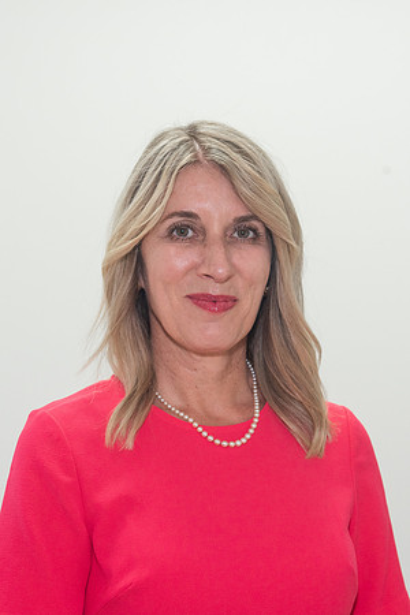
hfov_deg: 14.6
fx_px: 1600
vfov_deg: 21.8
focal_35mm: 94
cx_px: 199
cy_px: 310
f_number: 6.3
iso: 400
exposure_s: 1/100
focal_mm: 62
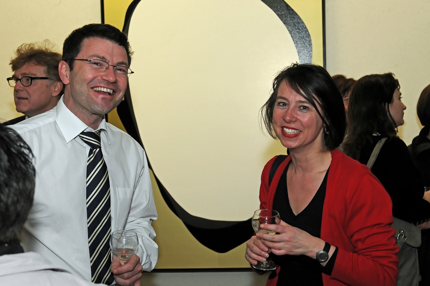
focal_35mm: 68
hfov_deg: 29.9
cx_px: 215
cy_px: 143
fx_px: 805
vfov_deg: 20.1
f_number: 5.6
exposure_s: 1/60
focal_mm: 45
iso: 400
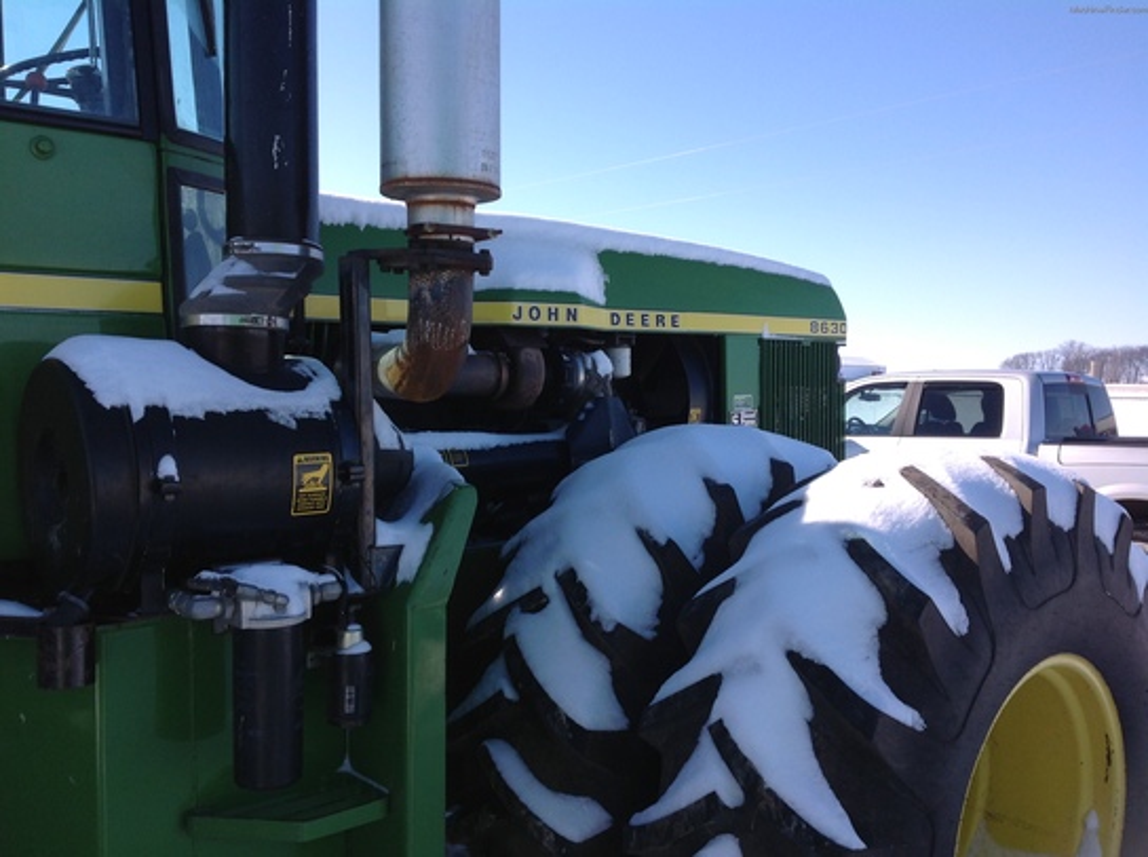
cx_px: 574
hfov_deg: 52.7
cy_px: 428
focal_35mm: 35
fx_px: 1159
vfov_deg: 40.6
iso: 50
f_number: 2.4
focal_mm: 4.28
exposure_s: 1/1592
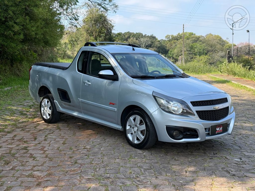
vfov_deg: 30.3
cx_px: 128
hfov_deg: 39.7
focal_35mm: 48
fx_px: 354
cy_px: 96
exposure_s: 1/1429
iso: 80
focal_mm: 6.76
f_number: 1.78
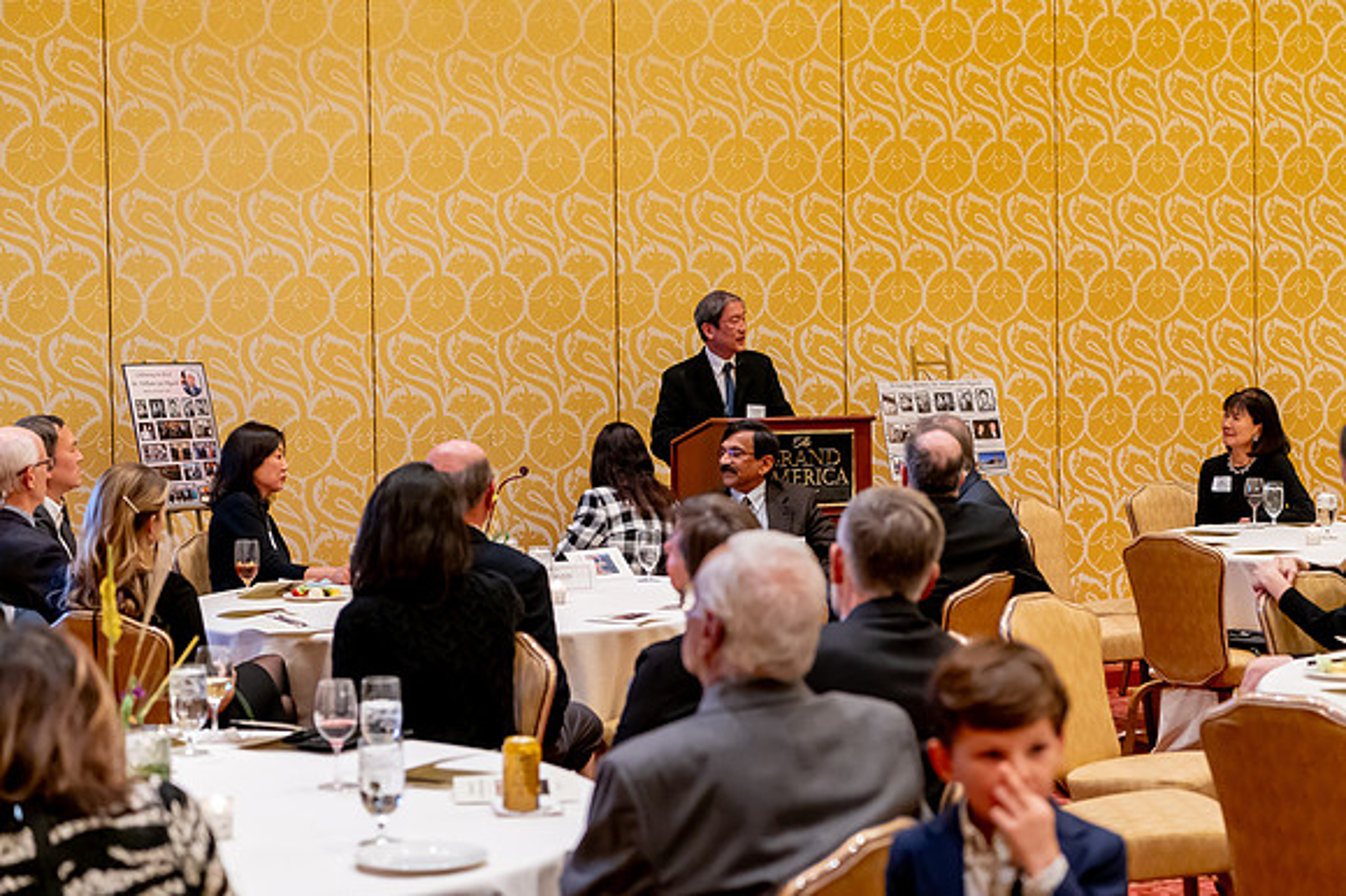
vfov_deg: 19.4
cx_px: 673
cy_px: 448
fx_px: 2616
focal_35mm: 70
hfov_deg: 28.9
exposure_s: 1/100
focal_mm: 70
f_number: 4
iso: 5000
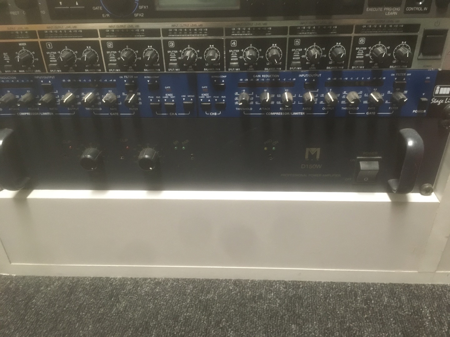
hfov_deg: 61.7
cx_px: 225
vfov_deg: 48.2
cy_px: 168
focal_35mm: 29
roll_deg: -0.4
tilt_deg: -31.5
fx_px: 377
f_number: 2.2
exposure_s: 1/17
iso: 250
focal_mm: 4.15
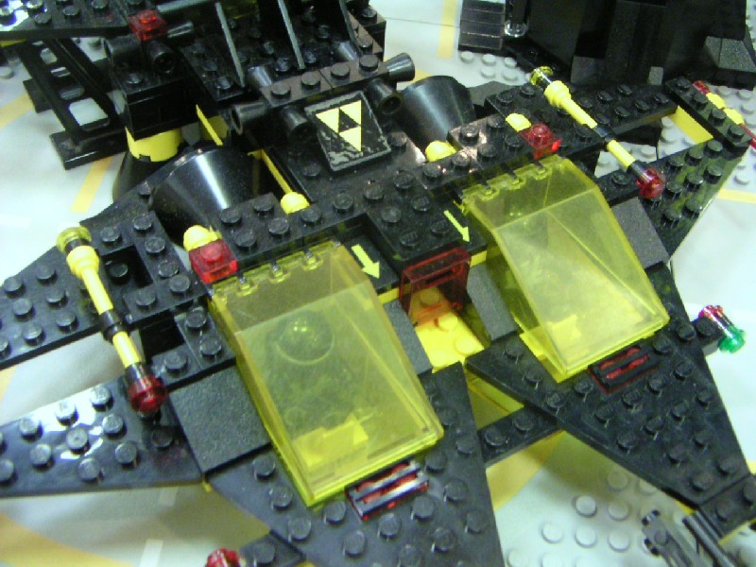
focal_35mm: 40
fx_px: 874
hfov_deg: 46.8
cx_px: 378
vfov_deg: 36.0
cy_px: 284
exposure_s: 1/10
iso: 400
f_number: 2.9
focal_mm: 5.3
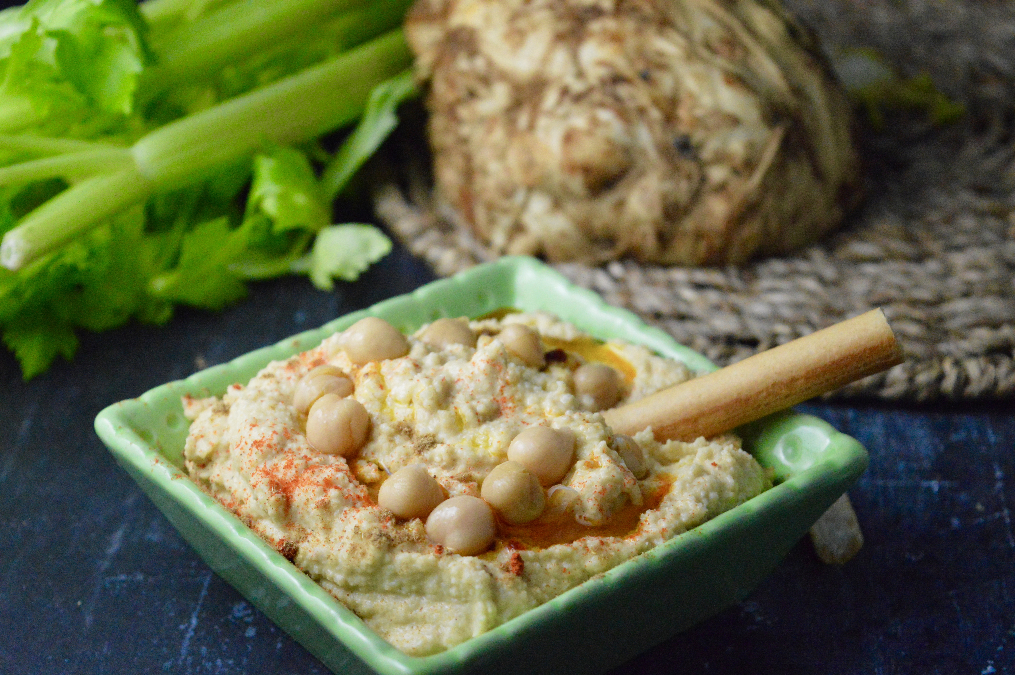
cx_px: 508
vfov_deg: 16.5
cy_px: 338
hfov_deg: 24.6
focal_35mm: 82
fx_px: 2324
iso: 6400
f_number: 5.6
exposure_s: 1/2500
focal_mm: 55
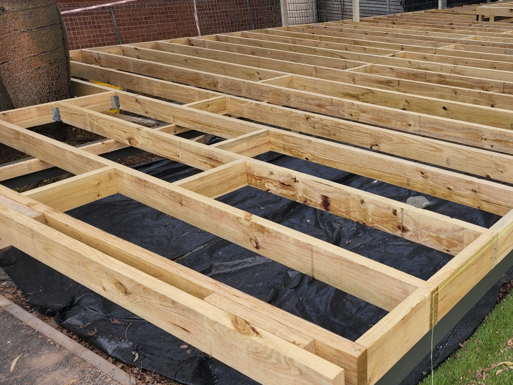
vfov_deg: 39.1
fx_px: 533
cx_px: 400
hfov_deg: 48.8
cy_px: 123
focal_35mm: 36
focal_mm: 6.4
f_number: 1.8
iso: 32
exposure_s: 1/180
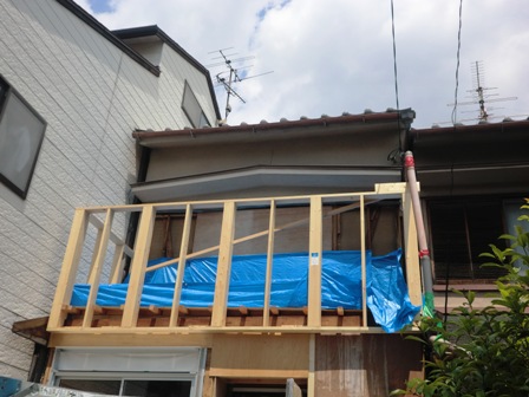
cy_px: 198
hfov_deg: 51.4
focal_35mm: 36
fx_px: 550
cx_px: 264
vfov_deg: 39.7
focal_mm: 6.58
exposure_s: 1/200
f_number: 8.7
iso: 50
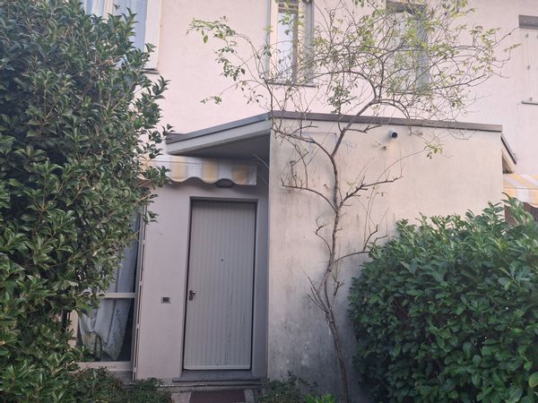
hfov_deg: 69.4
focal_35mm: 25
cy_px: 202
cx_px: 269
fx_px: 389
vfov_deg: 54.9
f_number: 1.8
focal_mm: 4.69
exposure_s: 1/100
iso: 80
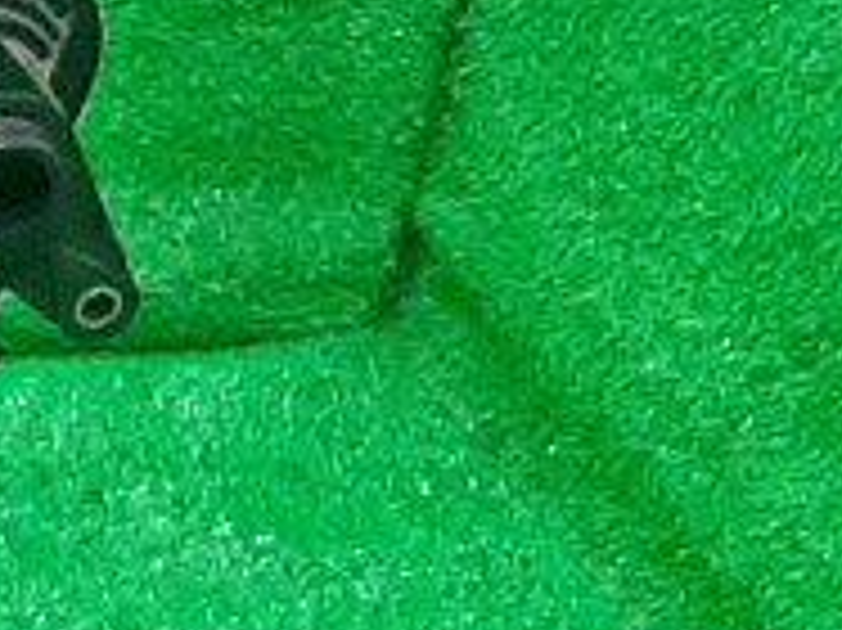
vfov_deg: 7.2
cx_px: -1382
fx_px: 4862
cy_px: 1184
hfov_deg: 8.7
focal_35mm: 200
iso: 165
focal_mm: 3.93
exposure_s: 1/50
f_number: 1.7
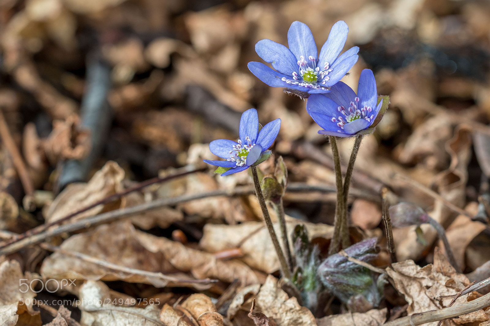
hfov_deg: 9.2
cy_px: 163
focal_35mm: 225
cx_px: 245
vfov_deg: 6.1
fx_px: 3062
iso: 100
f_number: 8
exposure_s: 1/200
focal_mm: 150
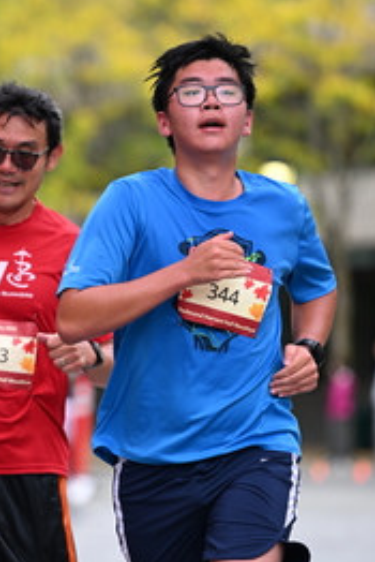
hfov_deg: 4.1
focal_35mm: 336
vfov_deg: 6.1
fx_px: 5243
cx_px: 78
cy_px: 281
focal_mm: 160
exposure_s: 1/2000
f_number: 2.8
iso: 640
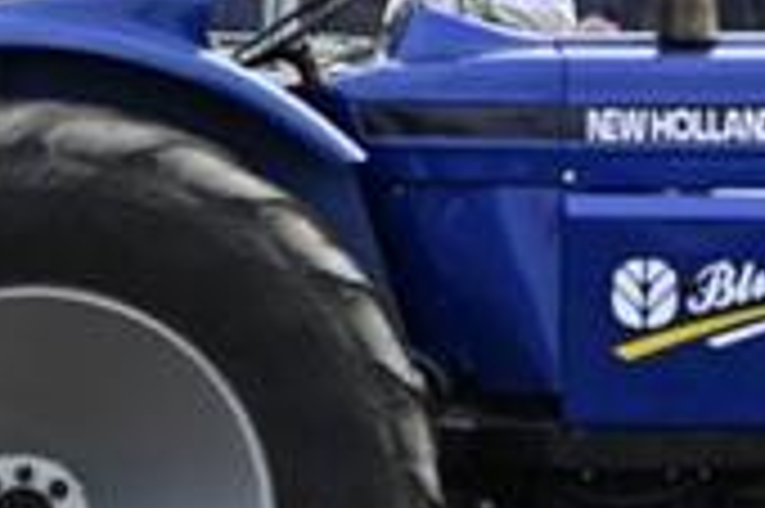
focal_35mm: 992
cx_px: 482
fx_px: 21059
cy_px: -335
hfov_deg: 2.1
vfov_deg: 1.4
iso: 320
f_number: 4.8
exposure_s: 1/400
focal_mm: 170
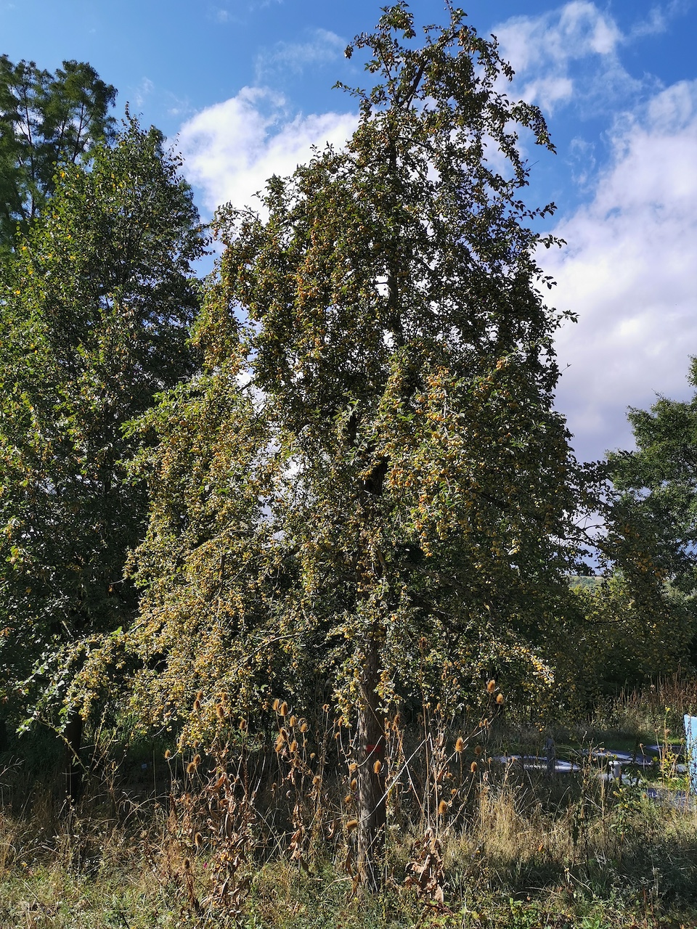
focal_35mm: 30
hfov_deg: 46.8
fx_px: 805
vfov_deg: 60.0
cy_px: 464
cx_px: 348
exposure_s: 1/3165
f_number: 1.8
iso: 50
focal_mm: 5.58
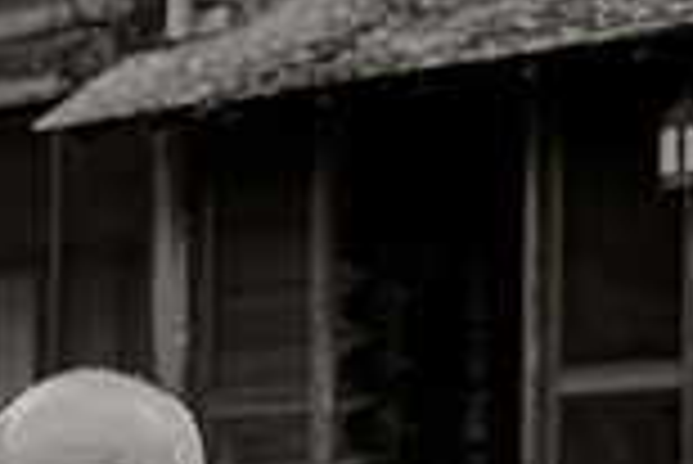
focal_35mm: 155
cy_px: 741
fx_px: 2987
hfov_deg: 12.3
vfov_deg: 8.6
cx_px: -484
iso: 250
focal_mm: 40
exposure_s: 1/320
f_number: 2.8
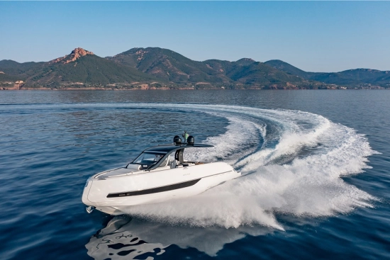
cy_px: 130
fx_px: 303
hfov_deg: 65.5
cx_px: 195
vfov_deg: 46.4
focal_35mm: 28
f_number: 5
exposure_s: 1/1250
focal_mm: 10.26
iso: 100
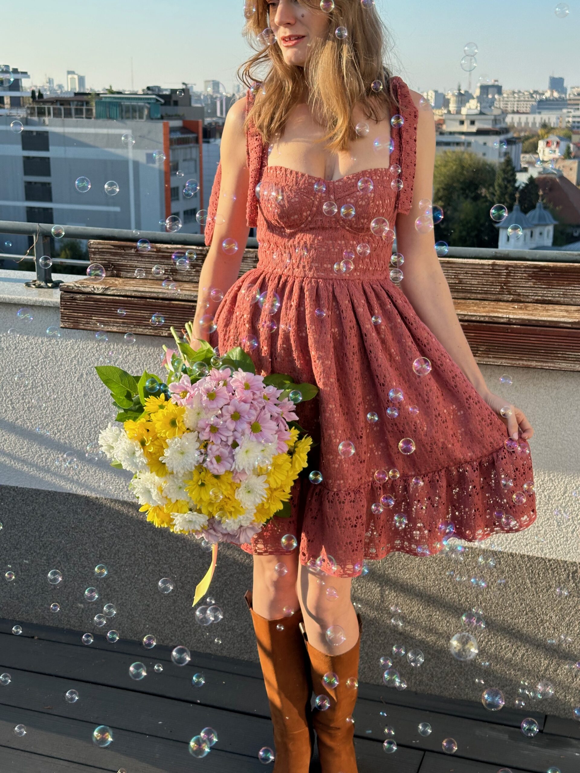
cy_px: 386
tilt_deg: -14.7
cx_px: 290
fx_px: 1072
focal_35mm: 48
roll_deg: -0.9
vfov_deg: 39.7
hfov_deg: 30.3
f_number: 1.78
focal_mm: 6.86
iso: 64
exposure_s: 1/1305
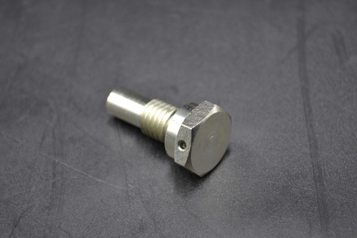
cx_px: 178
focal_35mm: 82
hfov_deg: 24.6
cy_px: 119
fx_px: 818
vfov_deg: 16.6
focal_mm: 55
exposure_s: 1/30
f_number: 5.6
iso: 400
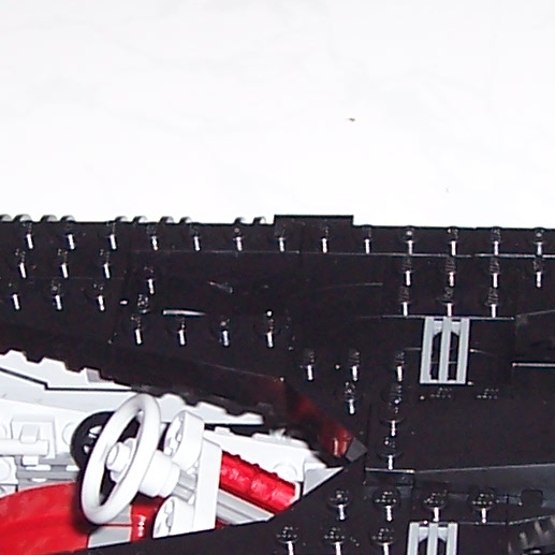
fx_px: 2431
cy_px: 521
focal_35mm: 134
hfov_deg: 13.0
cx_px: 266
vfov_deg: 12.9
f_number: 2.7
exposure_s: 1/60
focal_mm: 5.6
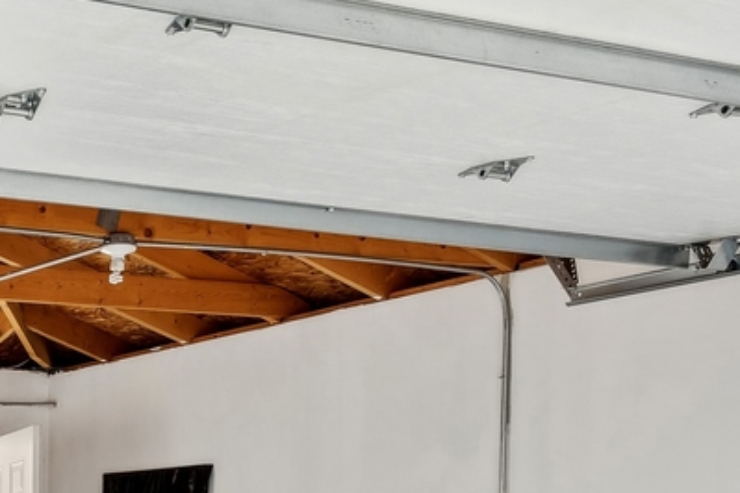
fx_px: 1583
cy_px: 636
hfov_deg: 23.0
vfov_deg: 16.7
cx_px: -258
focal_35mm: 77
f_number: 8
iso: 400
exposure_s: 1/125
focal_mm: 19
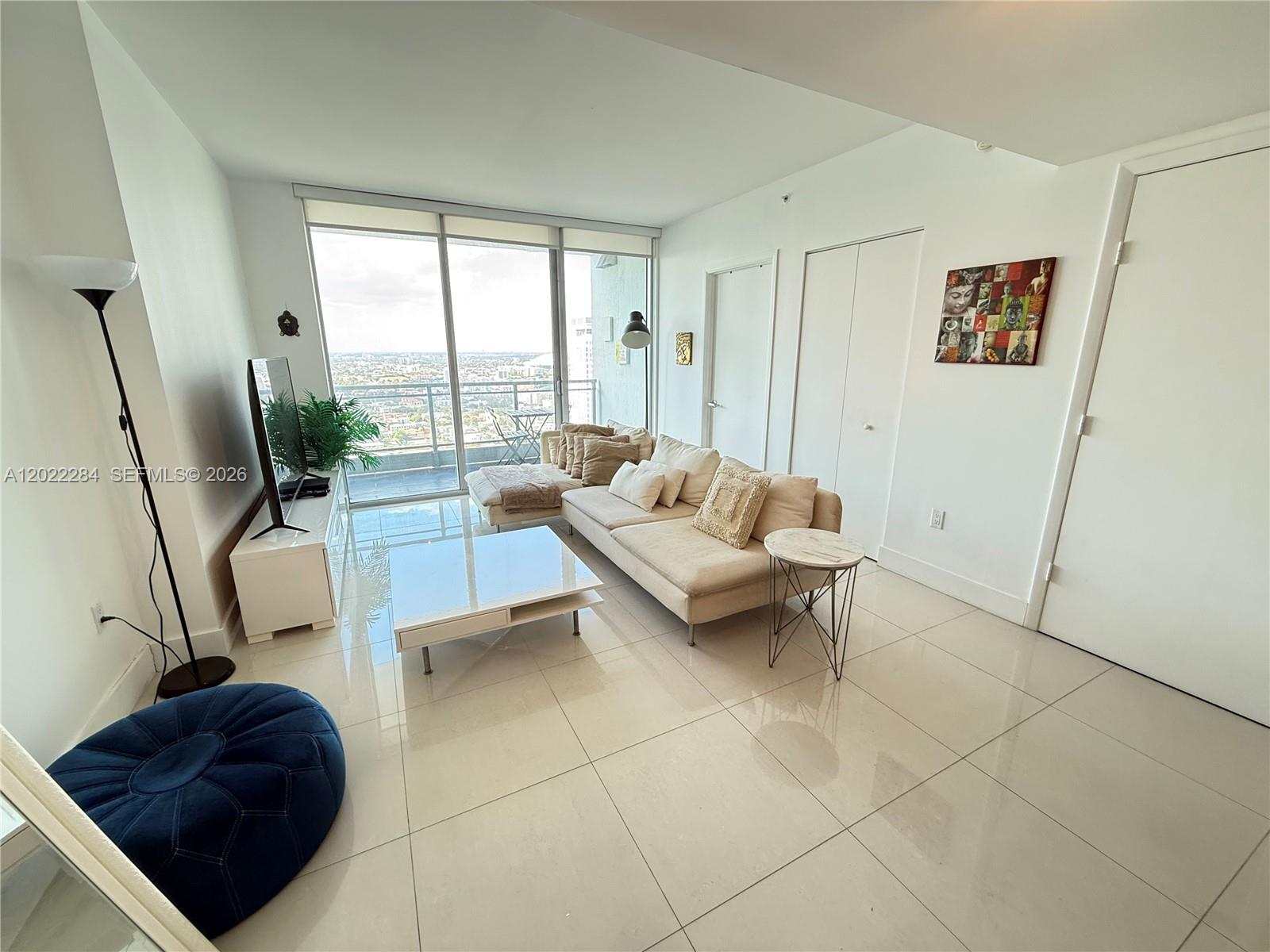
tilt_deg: -14.3
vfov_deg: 85.7
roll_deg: -0.9
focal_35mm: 14
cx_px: 635
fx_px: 514
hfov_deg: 102.1
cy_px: 476
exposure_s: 1/120
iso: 200
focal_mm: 2.22
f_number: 2.2
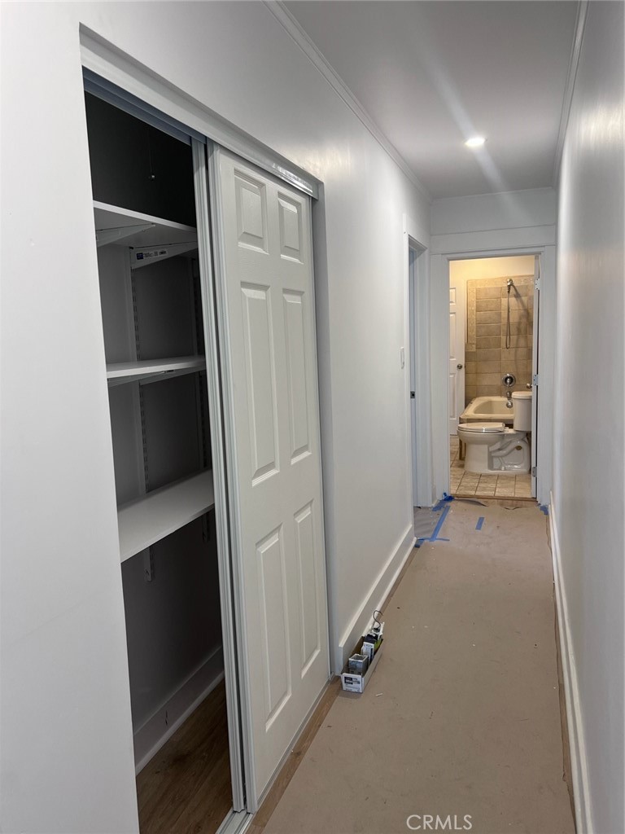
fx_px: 626
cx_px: 312
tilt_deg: -6.6
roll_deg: +2.3
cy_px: 417
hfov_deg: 53.1
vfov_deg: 67.3
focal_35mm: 26
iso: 64
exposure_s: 1/62
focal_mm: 5.7
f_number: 1.5
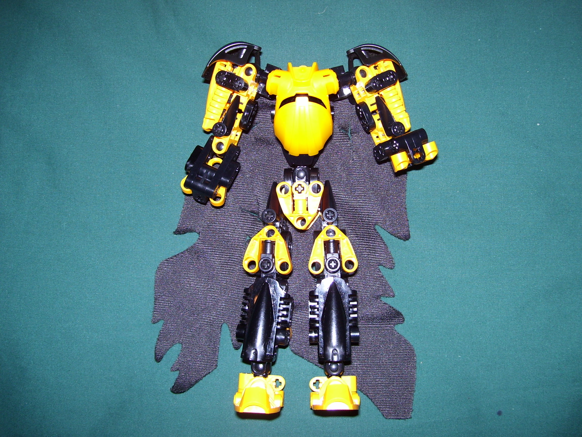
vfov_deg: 39.7
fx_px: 605
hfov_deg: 51.4
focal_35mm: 36
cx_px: 291
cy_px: 218
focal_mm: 6
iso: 80
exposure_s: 1/60
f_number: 2.7
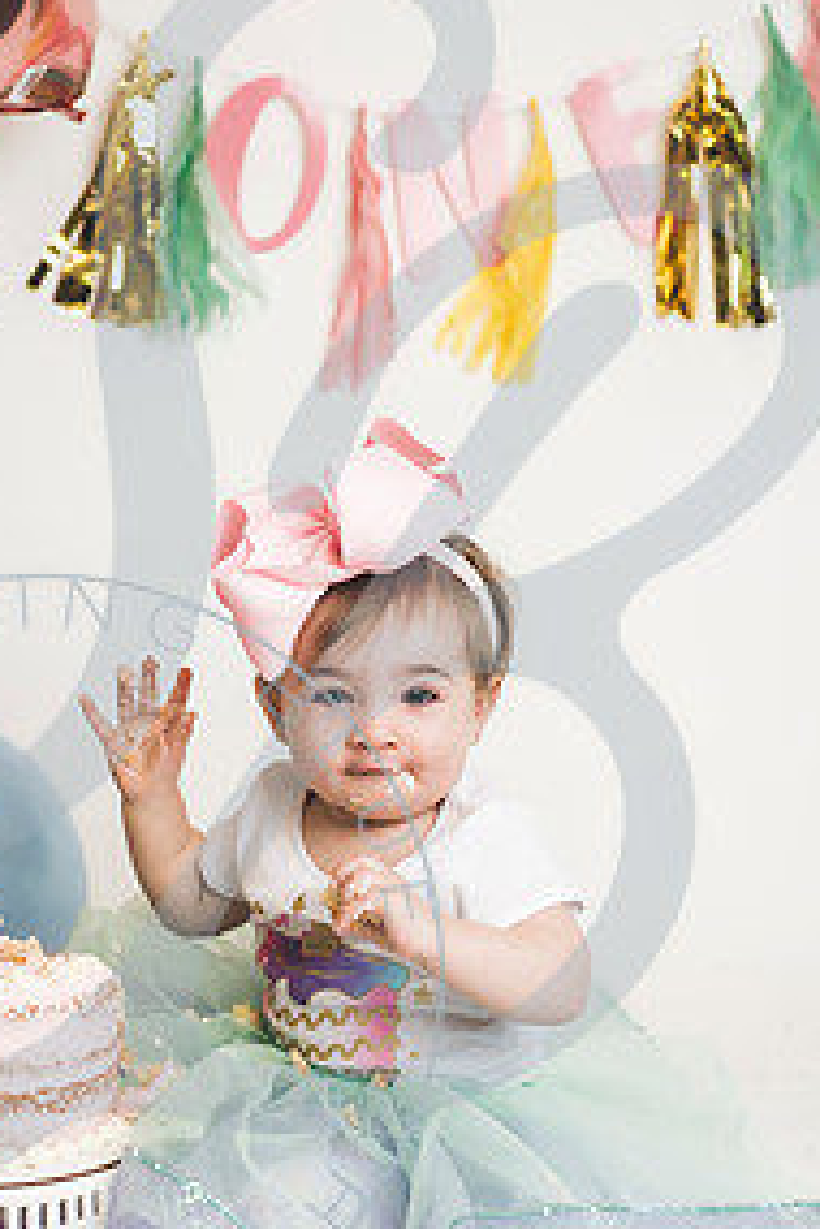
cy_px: 647
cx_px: 237
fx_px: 2699
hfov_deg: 17.2
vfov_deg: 25.7
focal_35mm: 79
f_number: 2.8
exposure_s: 1/160
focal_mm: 50
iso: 200
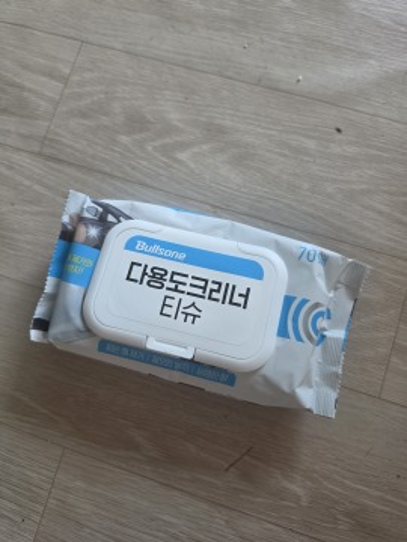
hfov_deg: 58.9
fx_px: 361
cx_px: 204
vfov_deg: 73.9
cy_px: 271
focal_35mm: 23
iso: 160
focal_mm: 6.5
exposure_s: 1/120
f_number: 1.4
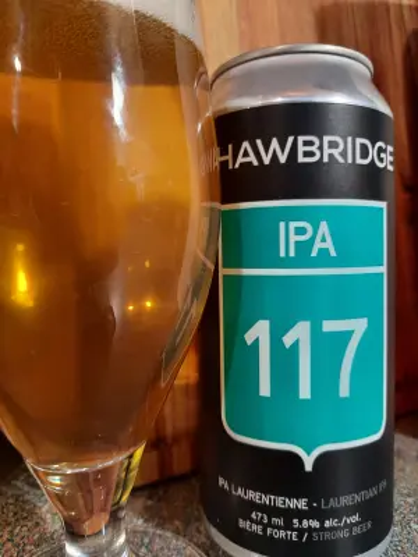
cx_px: 209
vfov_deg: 69.4
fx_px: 403
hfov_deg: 54.9
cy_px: 278
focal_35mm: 25
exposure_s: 1/30
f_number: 2
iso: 320
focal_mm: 4.6
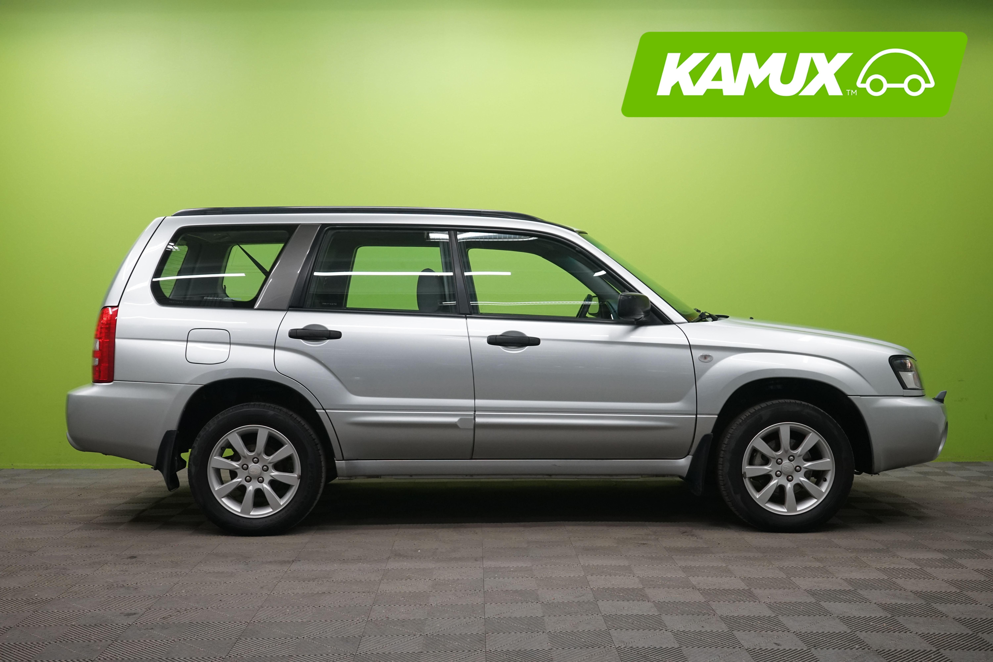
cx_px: 496
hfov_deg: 47.4
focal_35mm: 41
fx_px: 1131
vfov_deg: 32.6
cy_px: 331
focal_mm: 41
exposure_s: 1/25
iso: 1250
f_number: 7.1
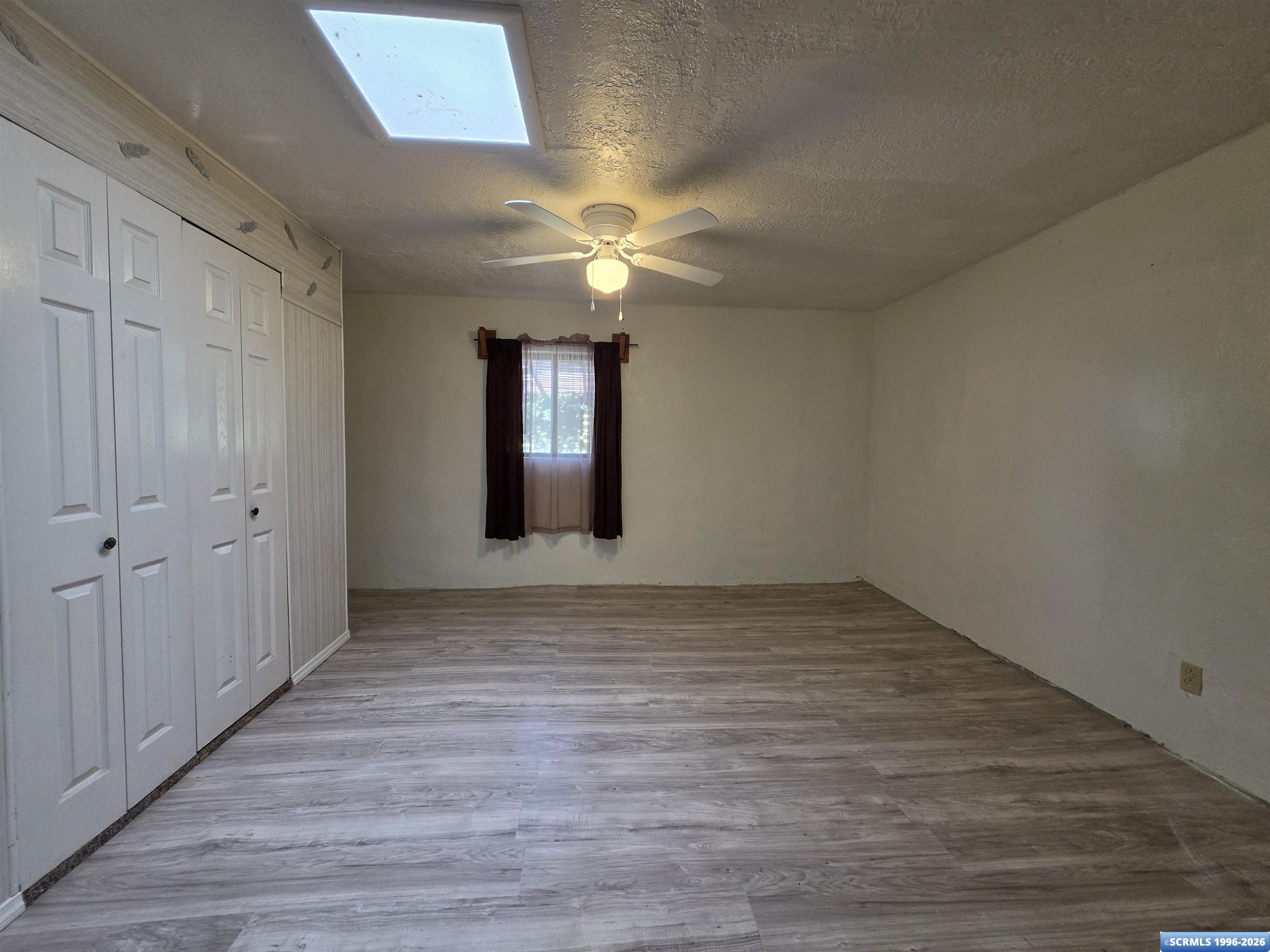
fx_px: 477
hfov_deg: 106.2
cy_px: 476
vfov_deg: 89.9
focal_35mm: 13
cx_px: 635
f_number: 1.9
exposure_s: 1/120
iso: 200
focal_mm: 2.2
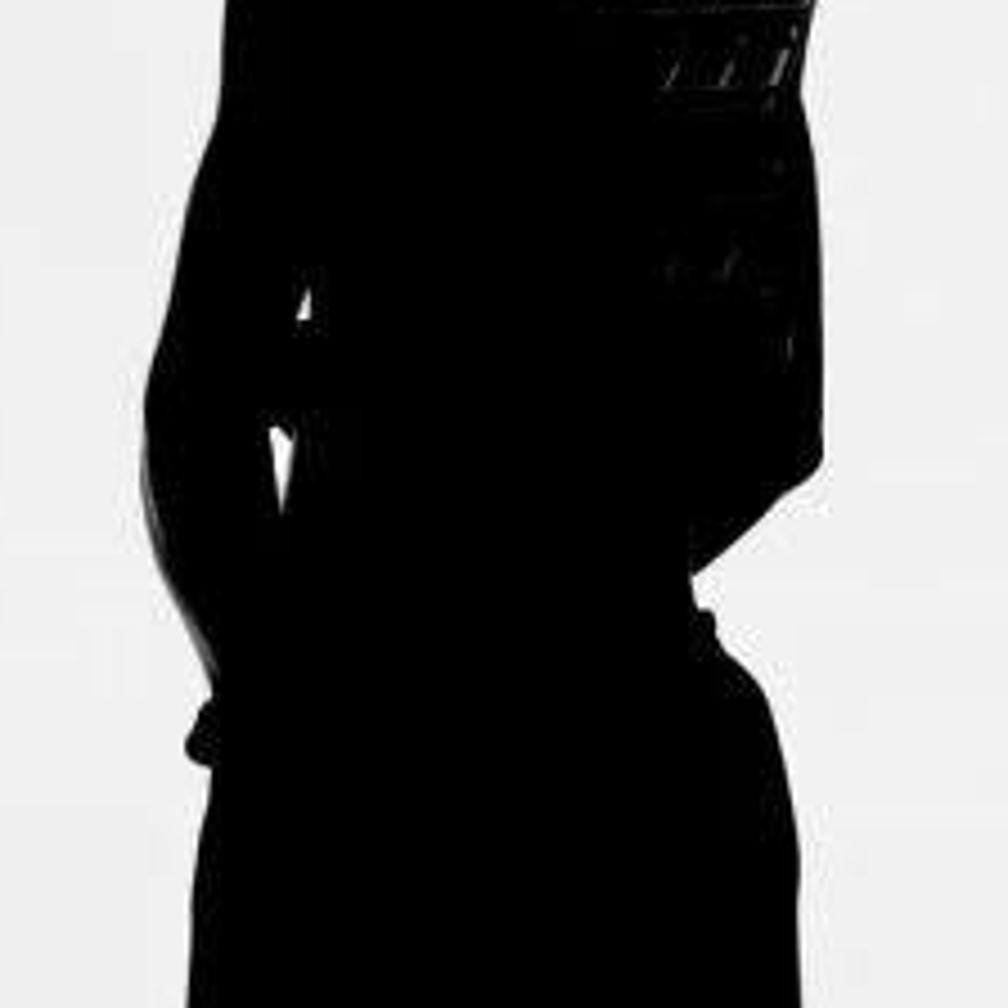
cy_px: 54
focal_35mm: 551
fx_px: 18153
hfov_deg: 3.2
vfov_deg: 3.2
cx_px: 466
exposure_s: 1/60
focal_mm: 323
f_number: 6.3
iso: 400
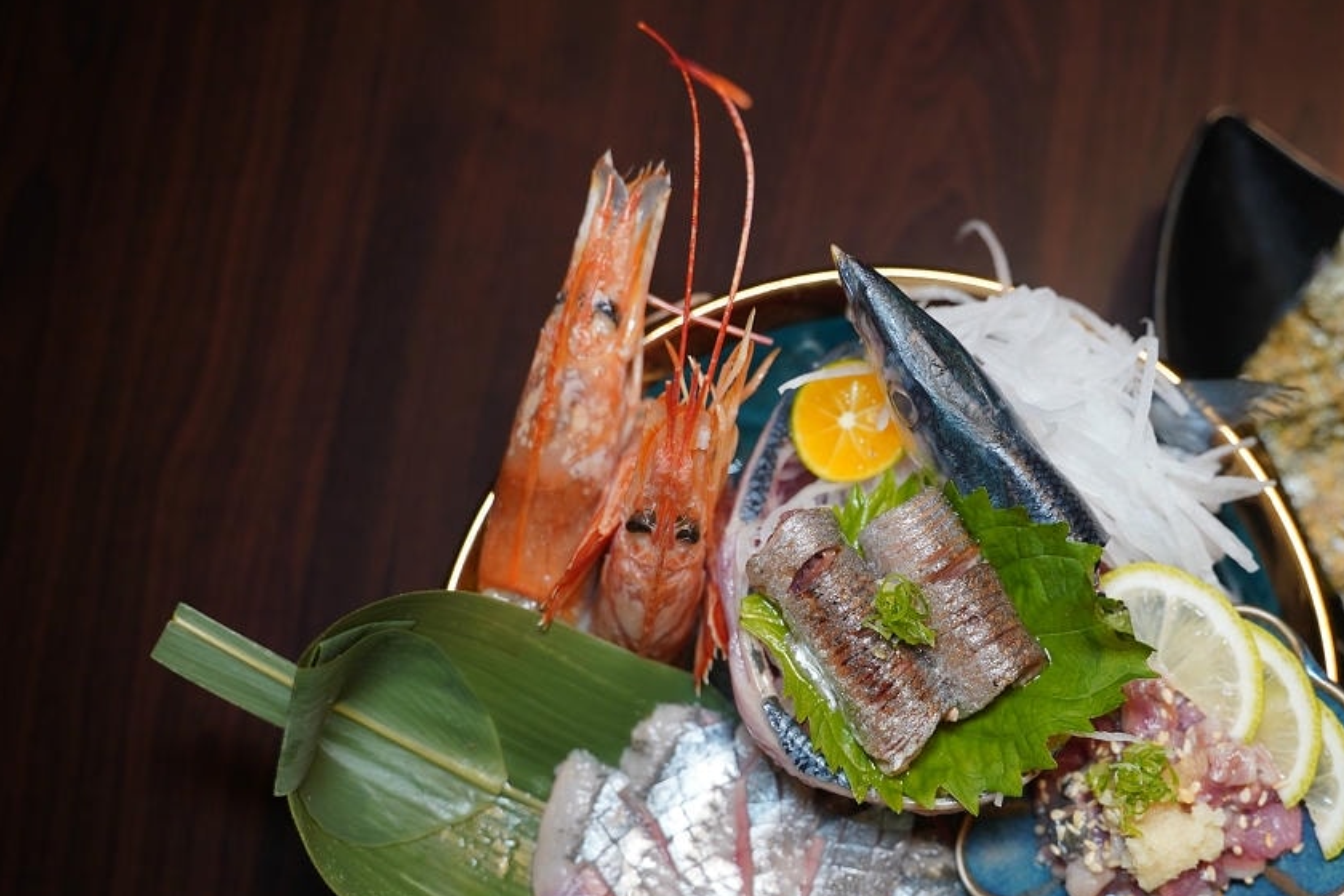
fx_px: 1493
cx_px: 950
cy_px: 635
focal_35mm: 40
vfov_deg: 33.0
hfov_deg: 47.2
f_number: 4
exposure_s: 1/60
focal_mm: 28
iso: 250
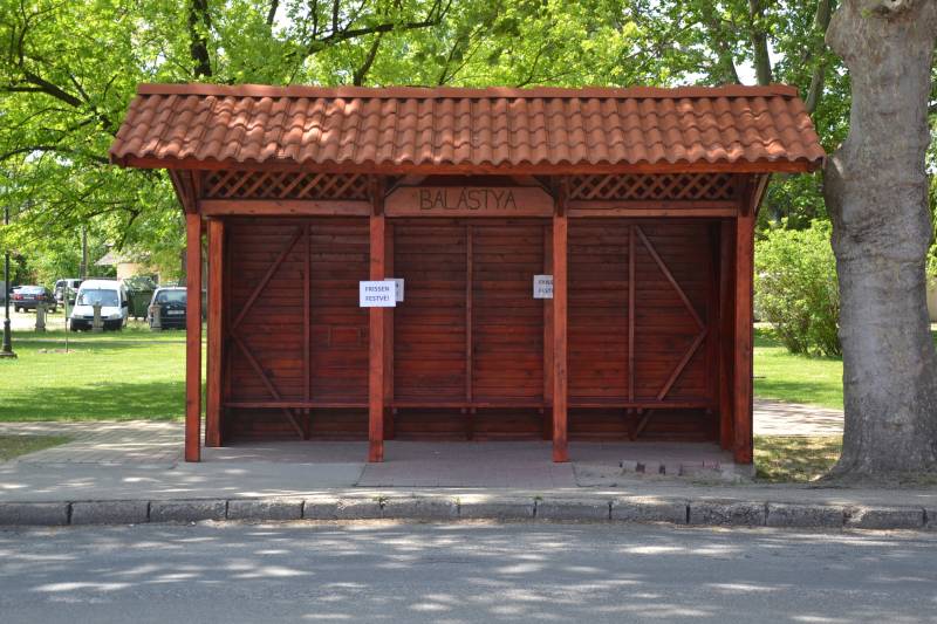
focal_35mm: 72
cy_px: 312
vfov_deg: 18.9
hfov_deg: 28.1
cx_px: 468
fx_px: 1873
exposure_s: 1/125
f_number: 5.6
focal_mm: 48
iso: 140
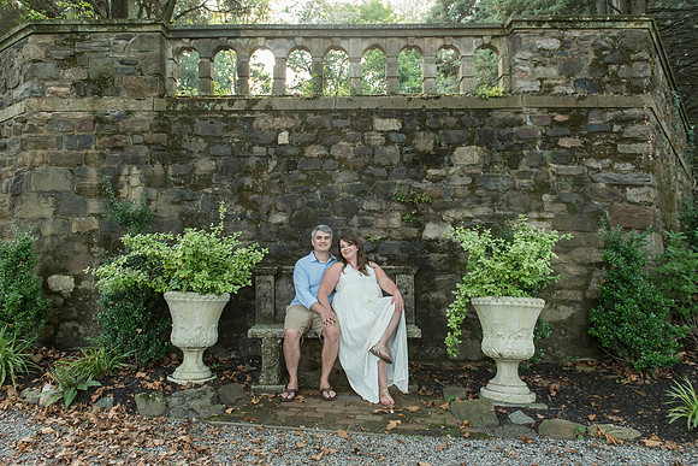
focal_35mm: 25
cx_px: 337
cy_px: 227
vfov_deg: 51.3
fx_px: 485
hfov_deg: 71.4
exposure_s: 1/80
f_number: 4.5
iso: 1600
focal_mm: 24
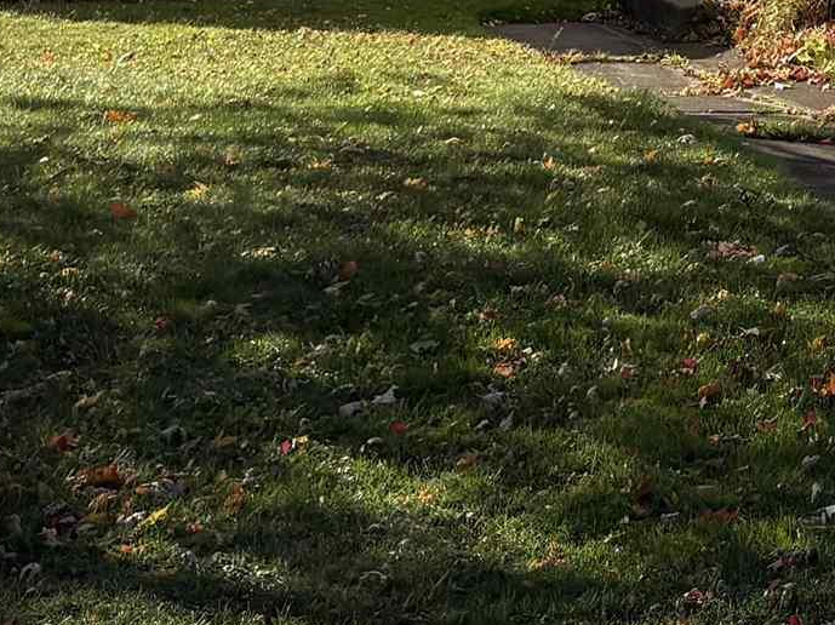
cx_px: 1281
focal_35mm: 116
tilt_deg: +7.1
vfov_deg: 11.5
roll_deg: -0.2
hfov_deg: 15.5
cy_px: -610
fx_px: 2797
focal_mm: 5.96
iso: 50
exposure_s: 1/2865
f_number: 1.6
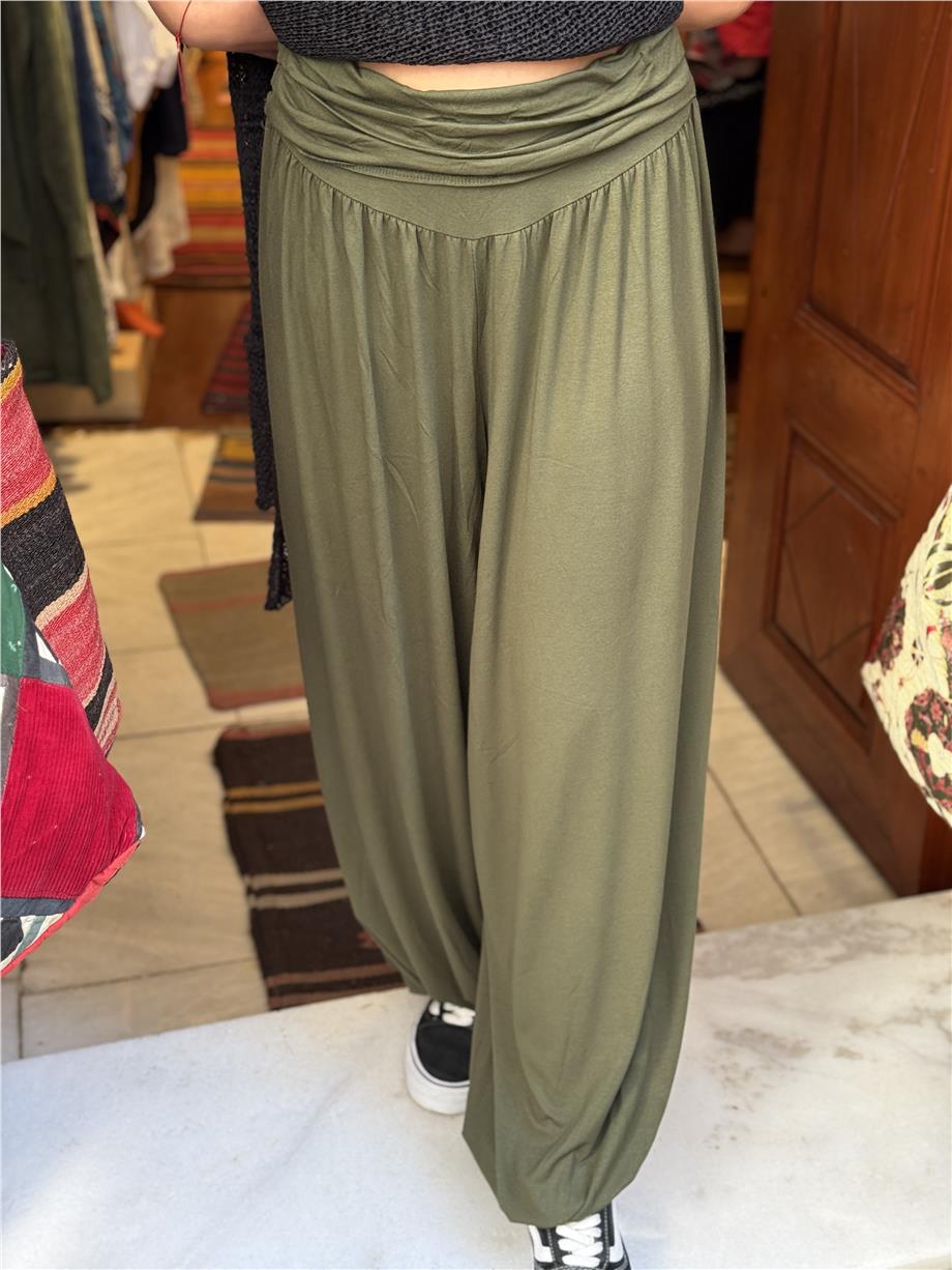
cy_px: 635
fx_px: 1759
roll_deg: +0.3
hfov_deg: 30.3
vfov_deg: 39.6
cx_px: 476
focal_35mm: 48
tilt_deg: -29.8
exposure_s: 1/117
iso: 160
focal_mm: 6.76
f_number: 1.78
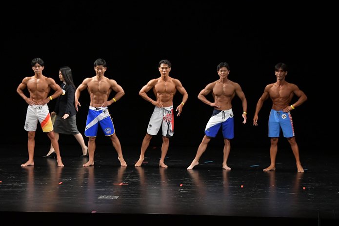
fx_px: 1544
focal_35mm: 164
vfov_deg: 8.4
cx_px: 162
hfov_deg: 12.5
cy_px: 120
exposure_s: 1/400
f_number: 5.6
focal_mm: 98
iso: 3200
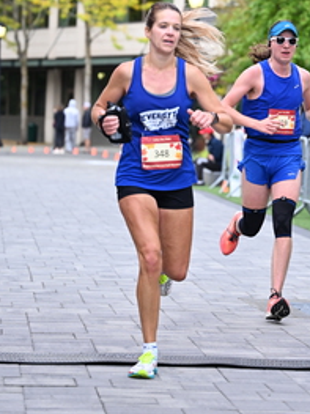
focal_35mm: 173
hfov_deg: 8.6
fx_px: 2067
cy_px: 68
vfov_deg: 11.4
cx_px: 257
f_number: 2.8
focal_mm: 86
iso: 1000
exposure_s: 1/1600
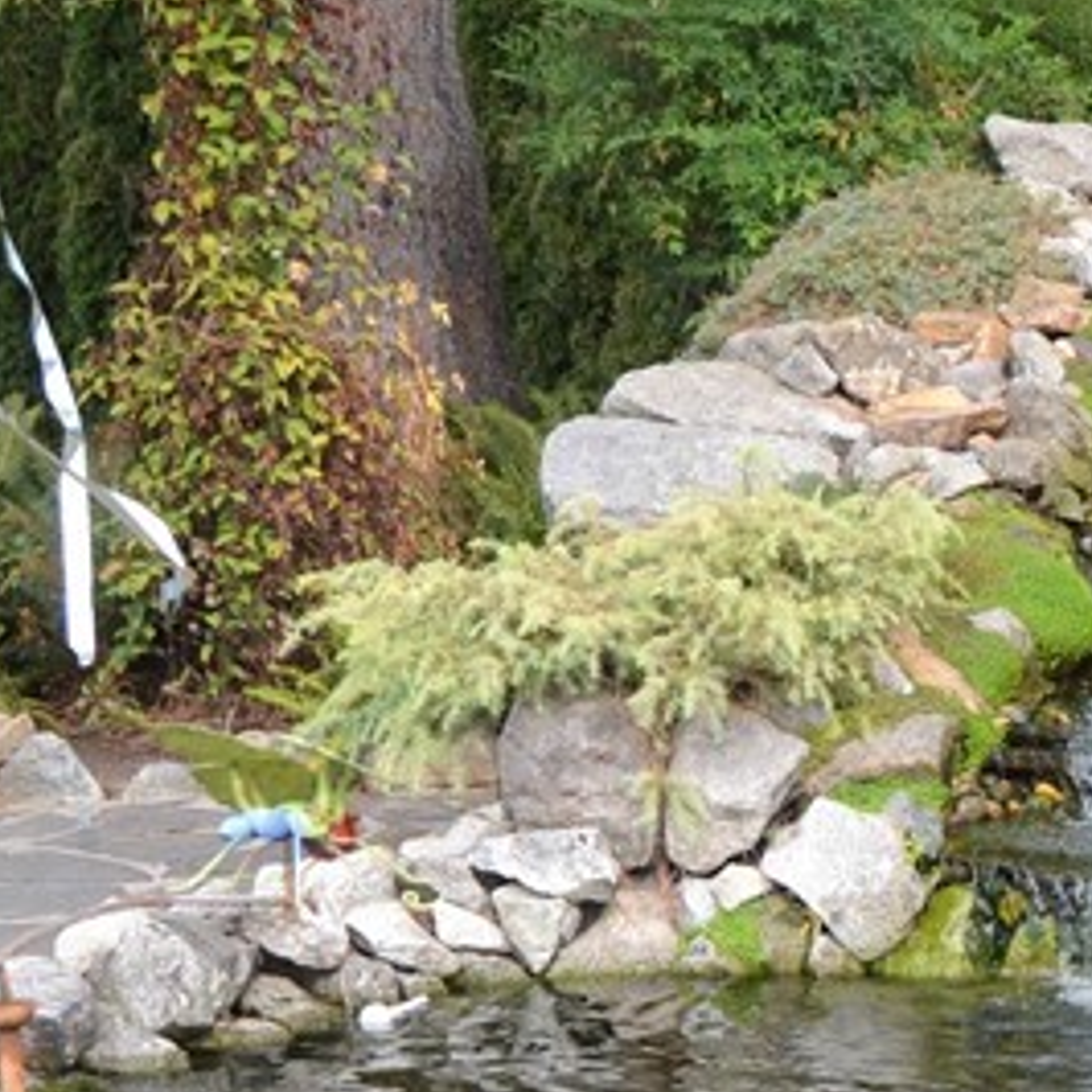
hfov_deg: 15.7
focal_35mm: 99
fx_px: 3524
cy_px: 1199
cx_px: 1782
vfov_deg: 17.1
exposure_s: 1/160
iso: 100
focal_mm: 19
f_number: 6.3
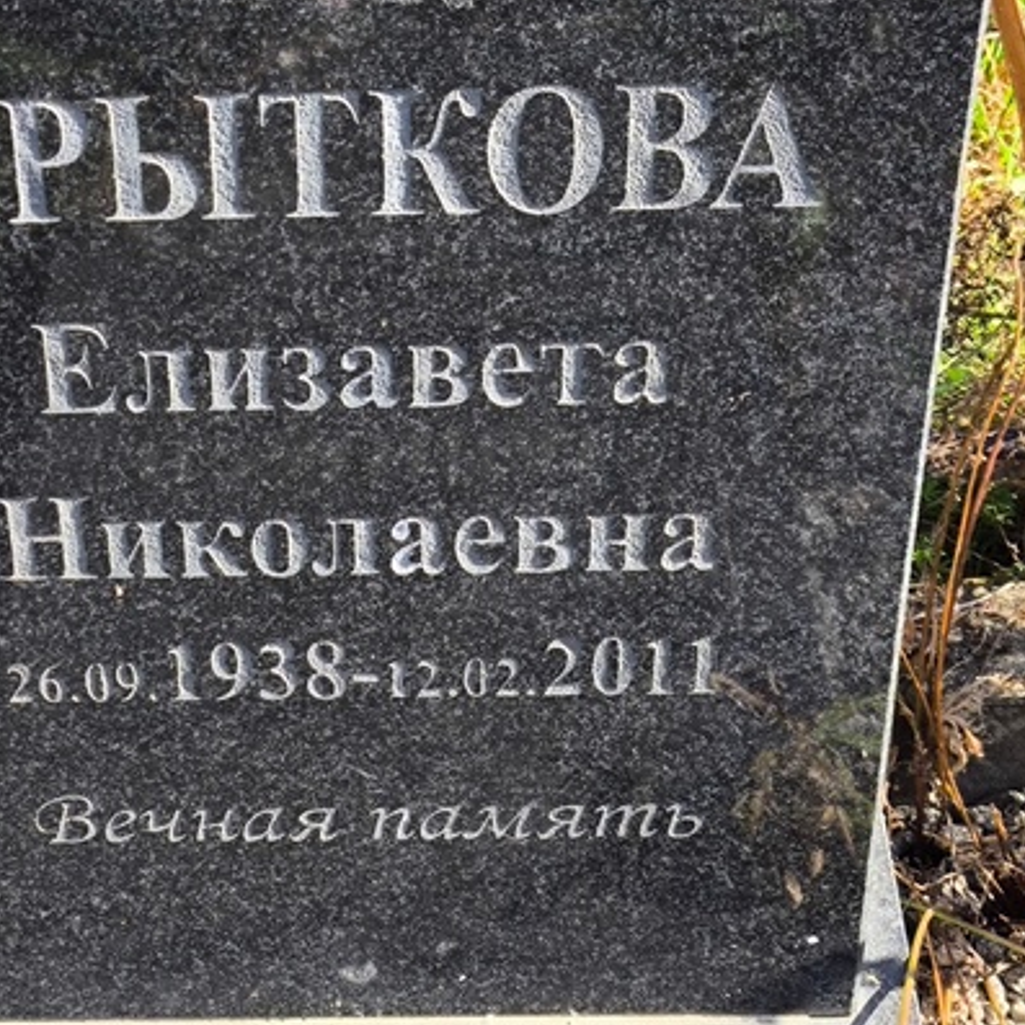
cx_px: 203
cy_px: 452
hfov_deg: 19.3
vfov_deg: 19.5
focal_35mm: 89
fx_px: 2982
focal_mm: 4.71
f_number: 1.7
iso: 50
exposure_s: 1/360
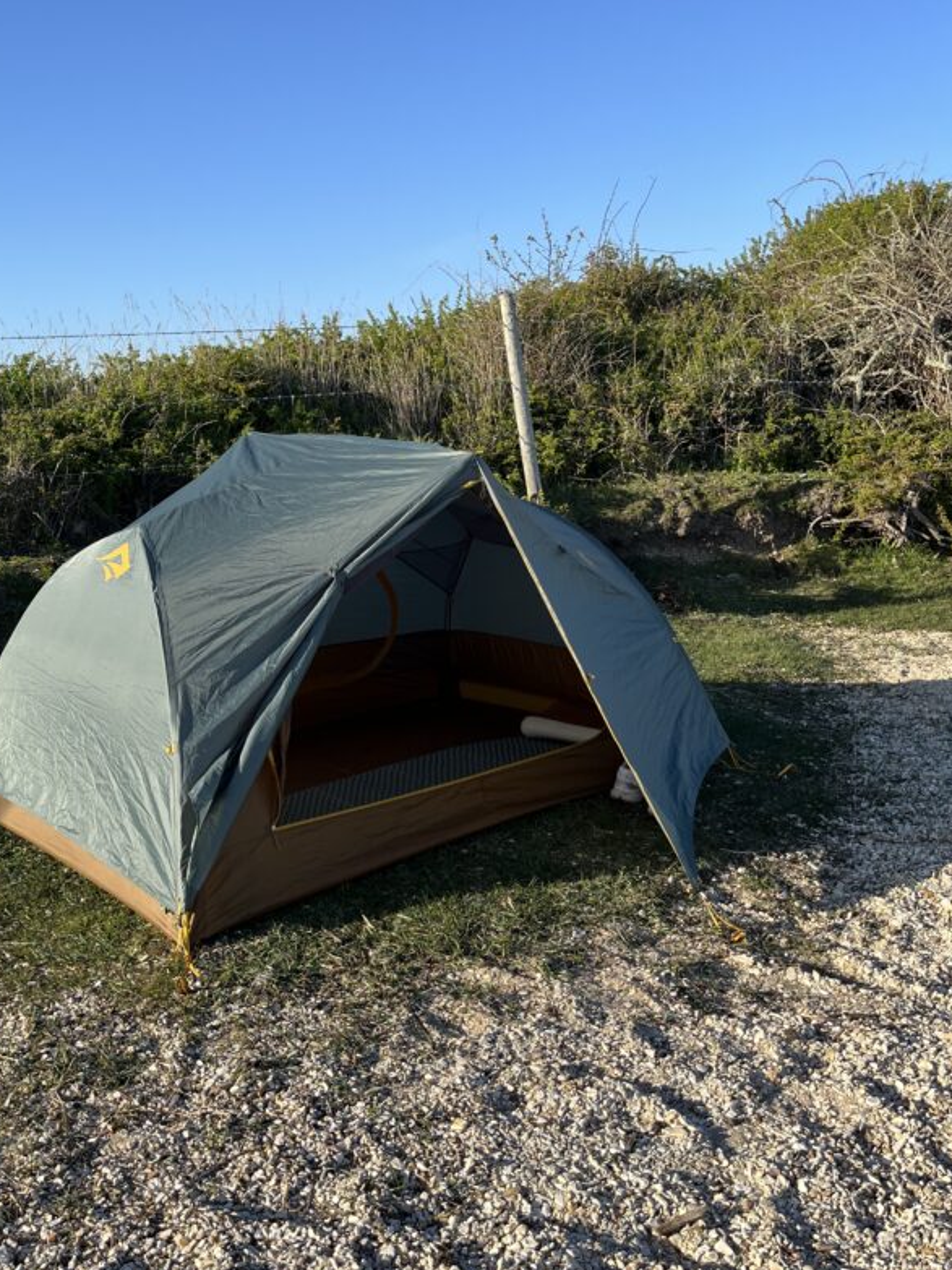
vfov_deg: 53.9
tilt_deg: -7.3
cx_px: 341
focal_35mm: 34
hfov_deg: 41.4
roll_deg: +2.6
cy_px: 566
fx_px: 1247
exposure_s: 1/2062
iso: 50
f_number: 1.6
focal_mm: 5.1
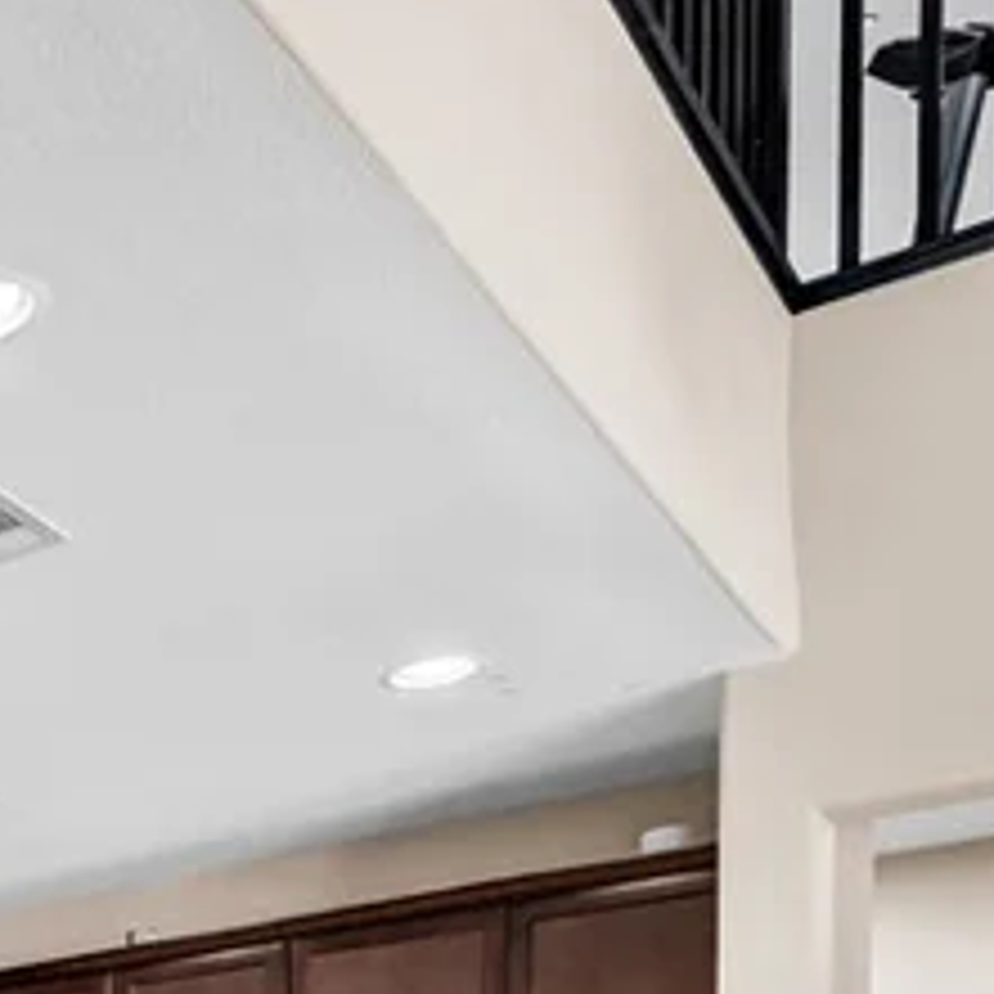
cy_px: 1401
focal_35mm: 59
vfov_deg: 24.2
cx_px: -720
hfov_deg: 21.2
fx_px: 1917
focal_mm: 15
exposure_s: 1/15
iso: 1000
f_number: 8
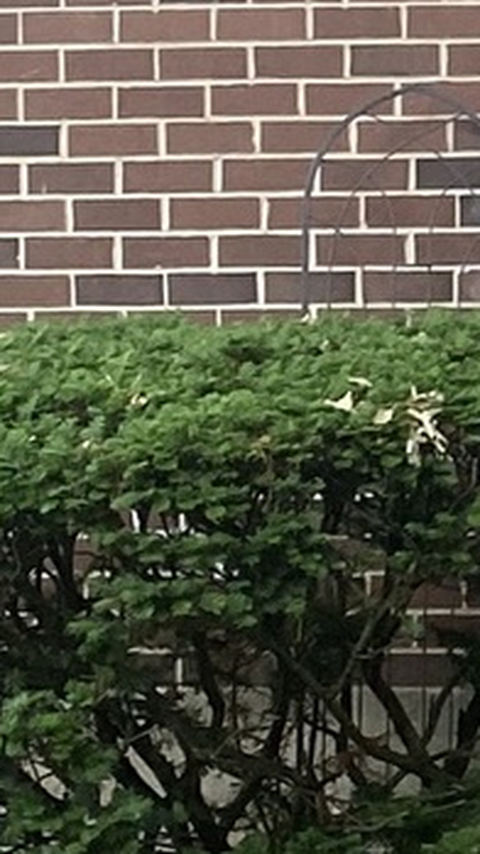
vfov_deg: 11.5
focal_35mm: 187
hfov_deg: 5.5
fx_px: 4236
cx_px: 1986
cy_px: 113
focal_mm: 4.25
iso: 125
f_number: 1.8
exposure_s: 1/113
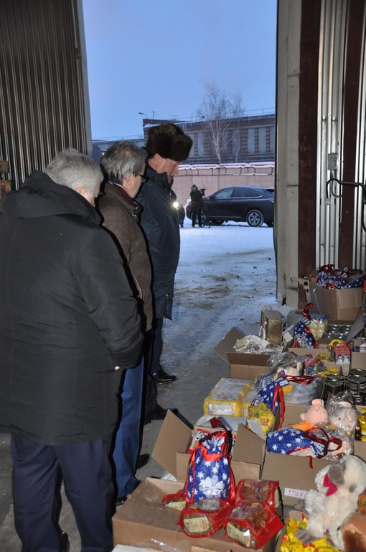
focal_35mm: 39
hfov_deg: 34.1
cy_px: 276
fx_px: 596
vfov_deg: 49.6
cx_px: 183
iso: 1000
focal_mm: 26
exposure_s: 1/30
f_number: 4.5
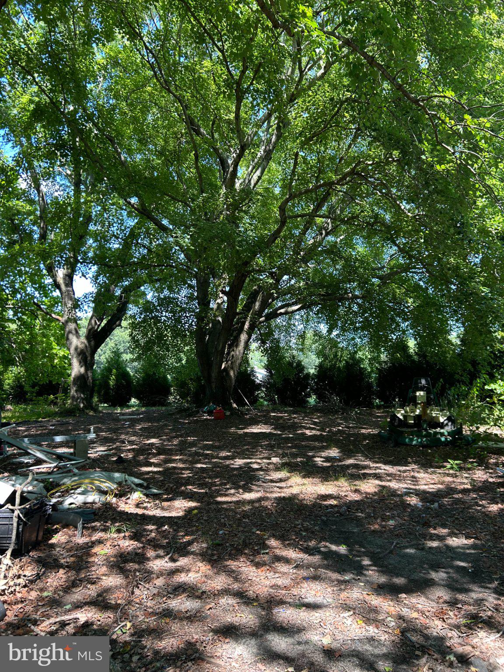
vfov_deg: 67.3
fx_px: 505
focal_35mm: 26
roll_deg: -0.4
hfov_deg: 53.1
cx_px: 252
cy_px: 336
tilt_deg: +5.4
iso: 40
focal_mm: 5.7
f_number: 1.5
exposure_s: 1/195
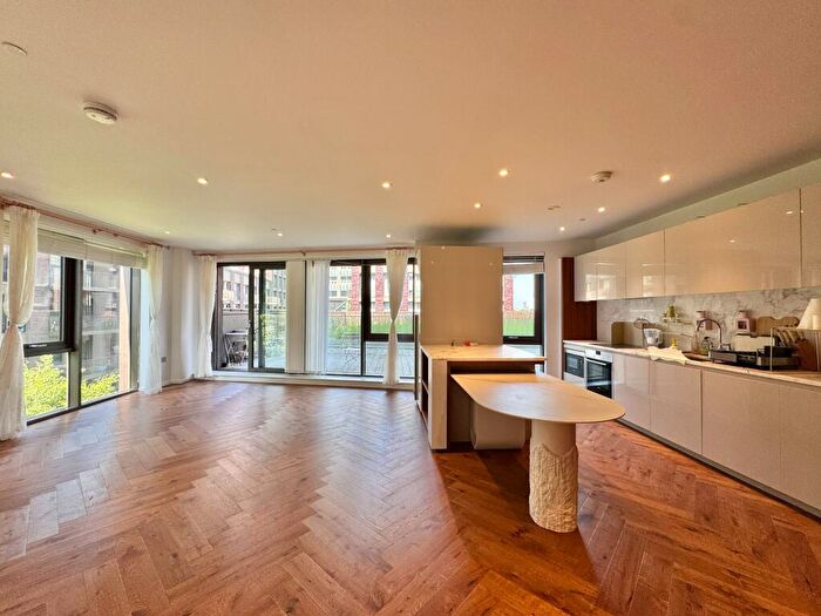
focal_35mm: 14
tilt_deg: +1.4
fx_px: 332
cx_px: 410
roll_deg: +0.2
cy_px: 308
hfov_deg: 102.1
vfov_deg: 85.7
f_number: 2.2
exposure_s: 1/99
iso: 64
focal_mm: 2.22
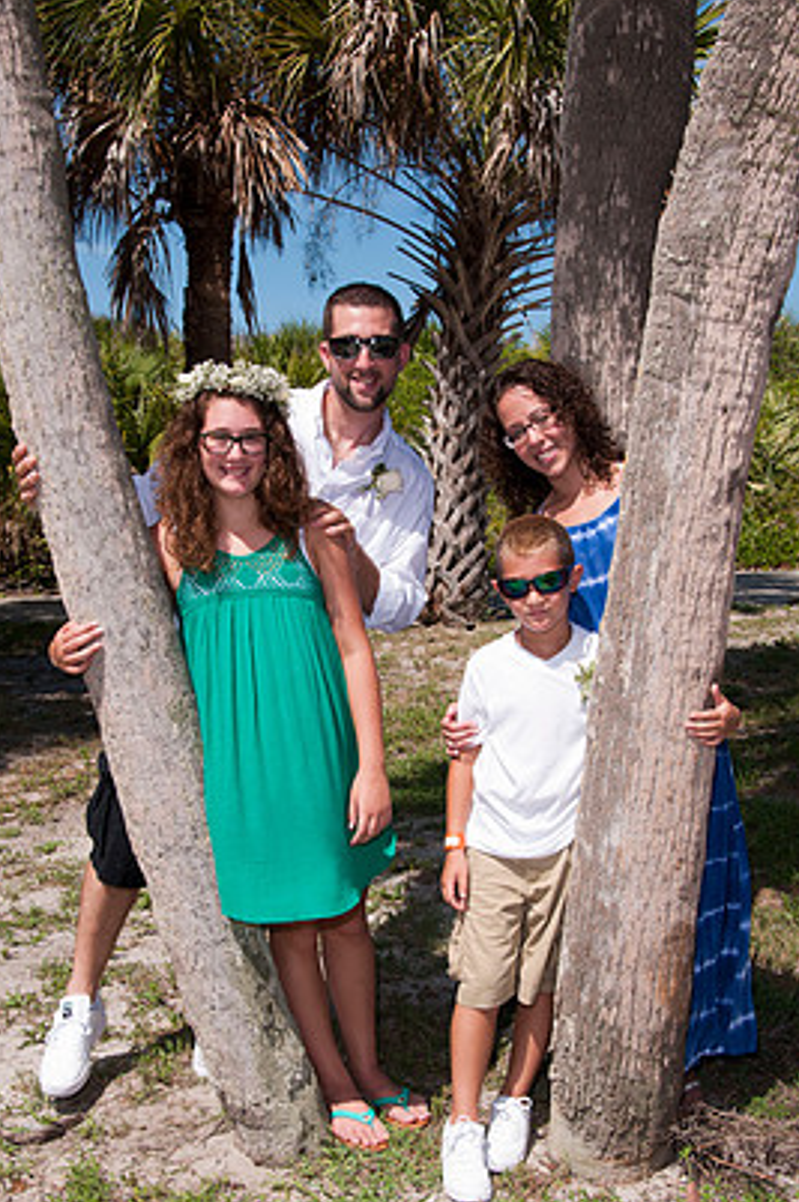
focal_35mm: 47
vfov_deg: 41.9
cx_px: 405
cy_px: 649
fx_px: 1569
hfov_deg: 28.6
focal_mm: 28
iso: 100
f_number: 10
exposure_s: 1/250
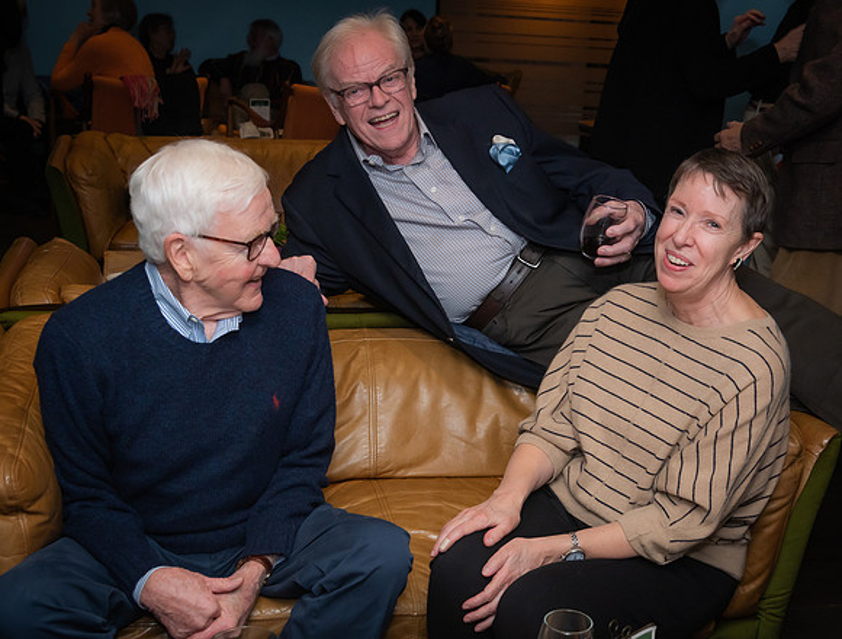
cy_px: 387
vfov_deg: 28.0
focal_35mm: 52
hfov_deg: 36.2
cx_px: 516
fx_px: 1280
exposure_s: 1/60
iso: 500
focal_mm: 35
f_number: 5.6
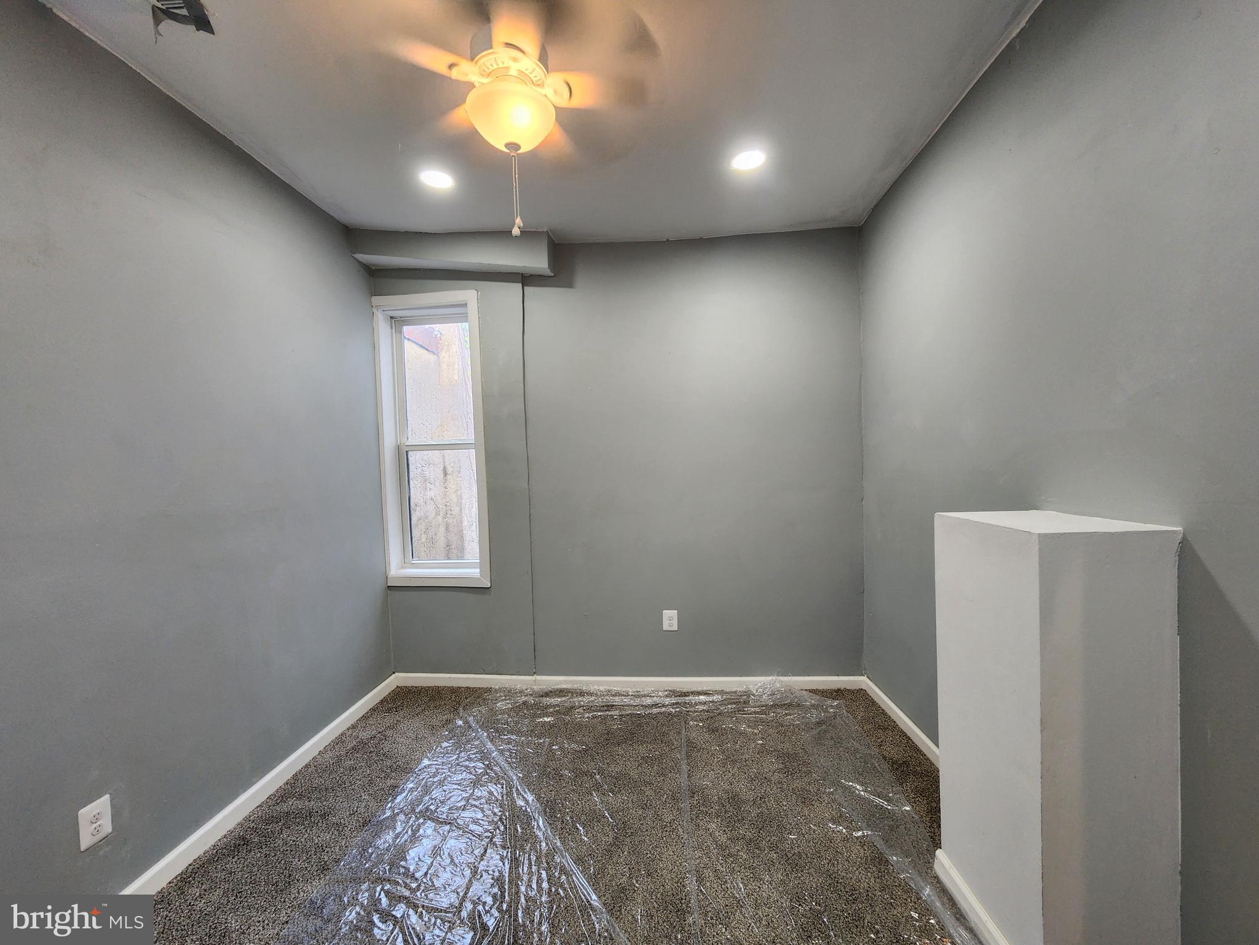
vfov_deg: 89.9
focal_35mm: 13
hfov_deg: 106.2
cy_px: 472
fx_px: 473
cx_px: 630
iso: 160
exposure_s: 1/60
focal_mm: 2.2
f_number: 2.2
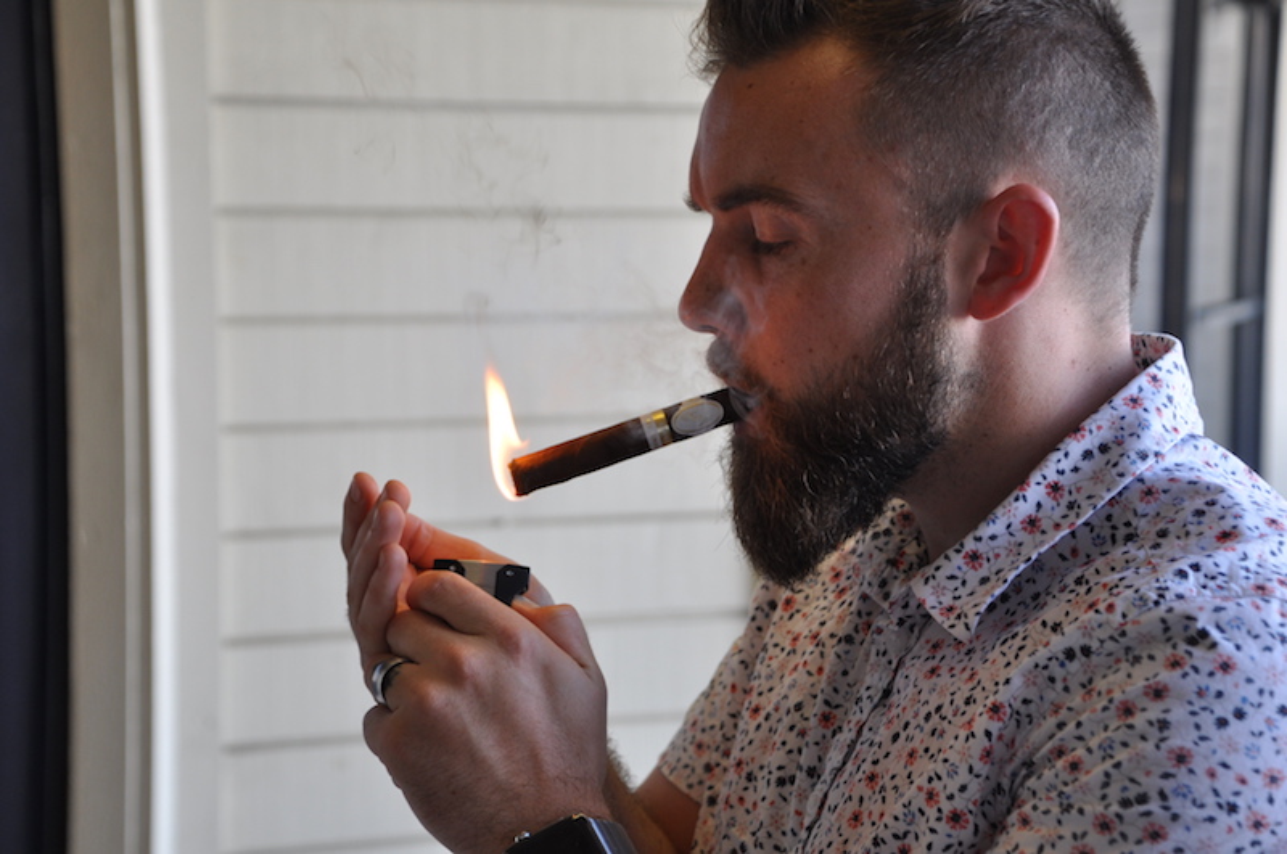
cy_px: 427
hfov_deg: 27.0
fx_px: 2677
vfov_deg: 18.1
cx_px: 644
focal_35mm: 75
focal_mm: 50
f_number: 5.6
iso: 320
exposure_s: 1/125
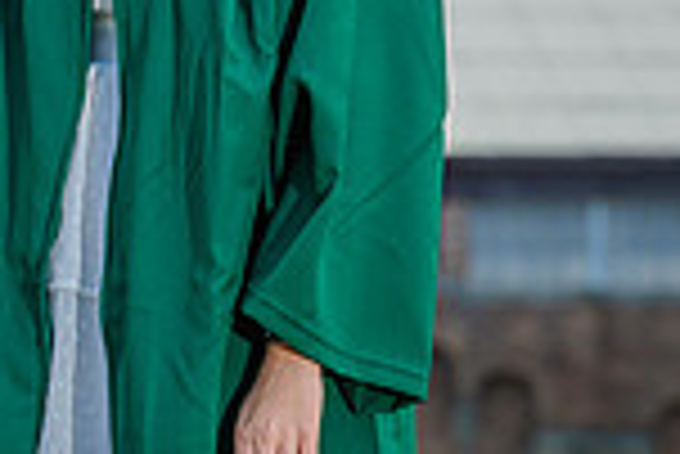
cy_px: 6
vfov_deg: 1.6
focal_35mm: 852
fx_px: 16108
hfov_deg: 2.4
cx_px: -176
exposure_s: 1/200
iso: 100
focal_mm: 200
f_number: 8
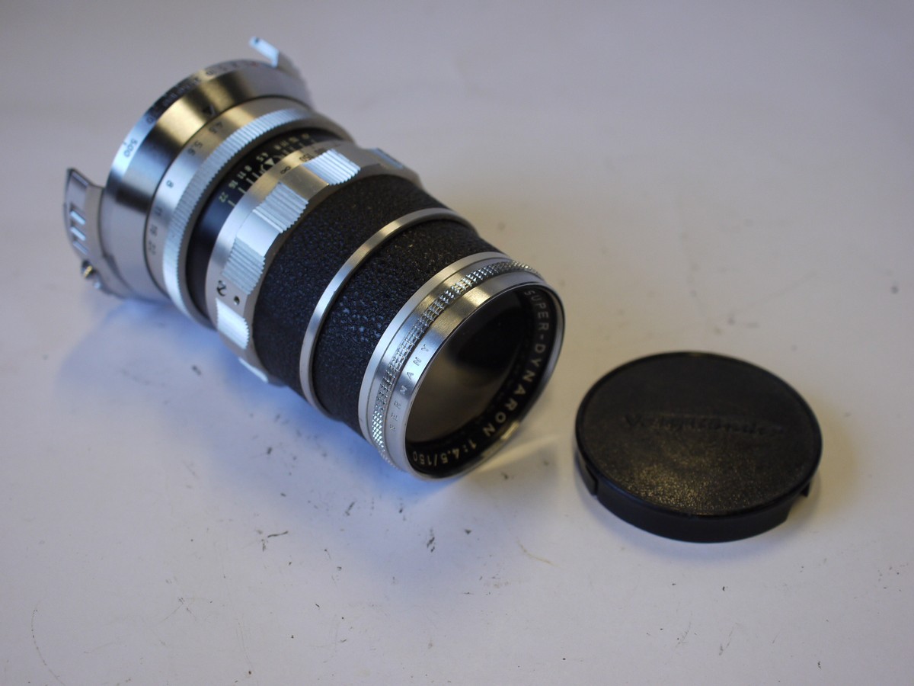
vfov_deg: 24.4
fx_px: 1584
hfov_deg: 32.2
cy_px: 343
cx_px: 457
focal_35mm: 60
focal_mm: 30
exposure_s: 1/200
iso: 400
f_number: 4.5
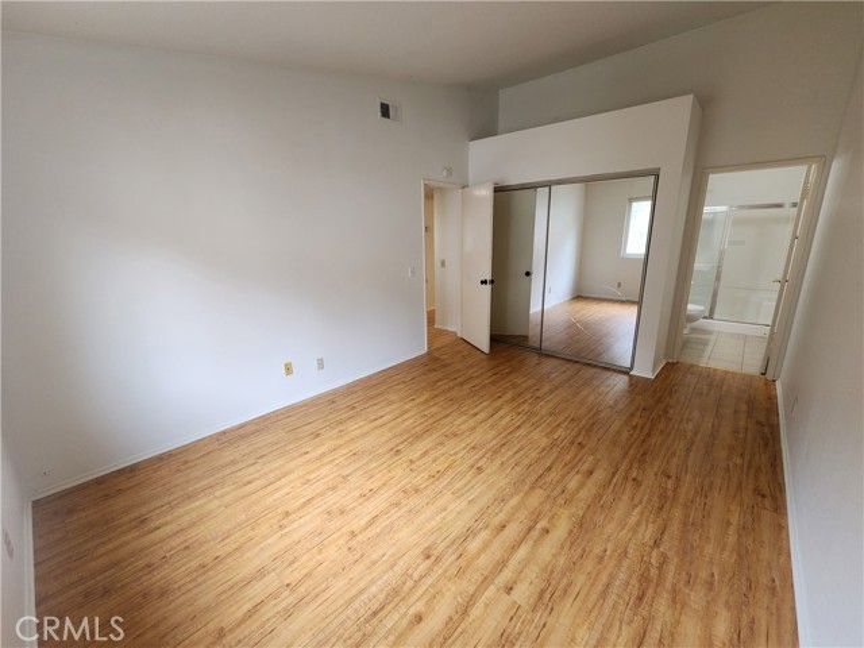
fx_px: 324
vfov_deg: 89.9
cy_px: 324
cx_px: 432
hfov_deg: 106.2
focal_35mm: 13
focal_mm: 2.2
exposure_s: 1/60
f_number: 2.2
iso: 160
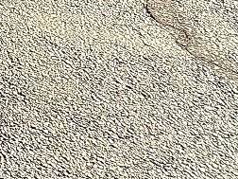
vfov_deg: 8.3
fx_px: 1004
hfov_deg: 10.4
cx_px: -432
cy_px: -387
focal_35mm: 146
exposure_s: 1/417
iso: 50
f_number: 1.8
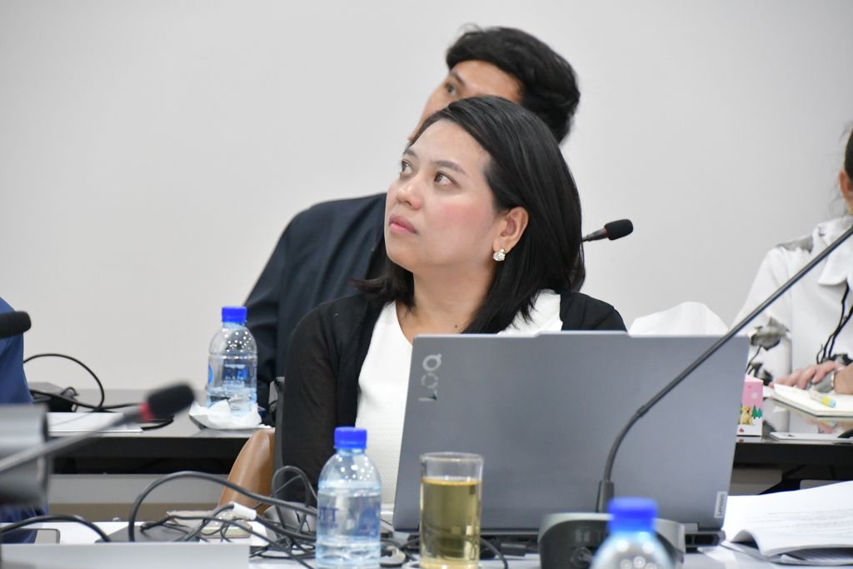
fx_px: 4787
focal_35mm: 202
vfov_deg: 6.8
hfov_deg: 10.2
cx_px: 426
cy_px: 284
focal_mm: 135
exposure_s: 1/125
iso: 7200
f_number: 6
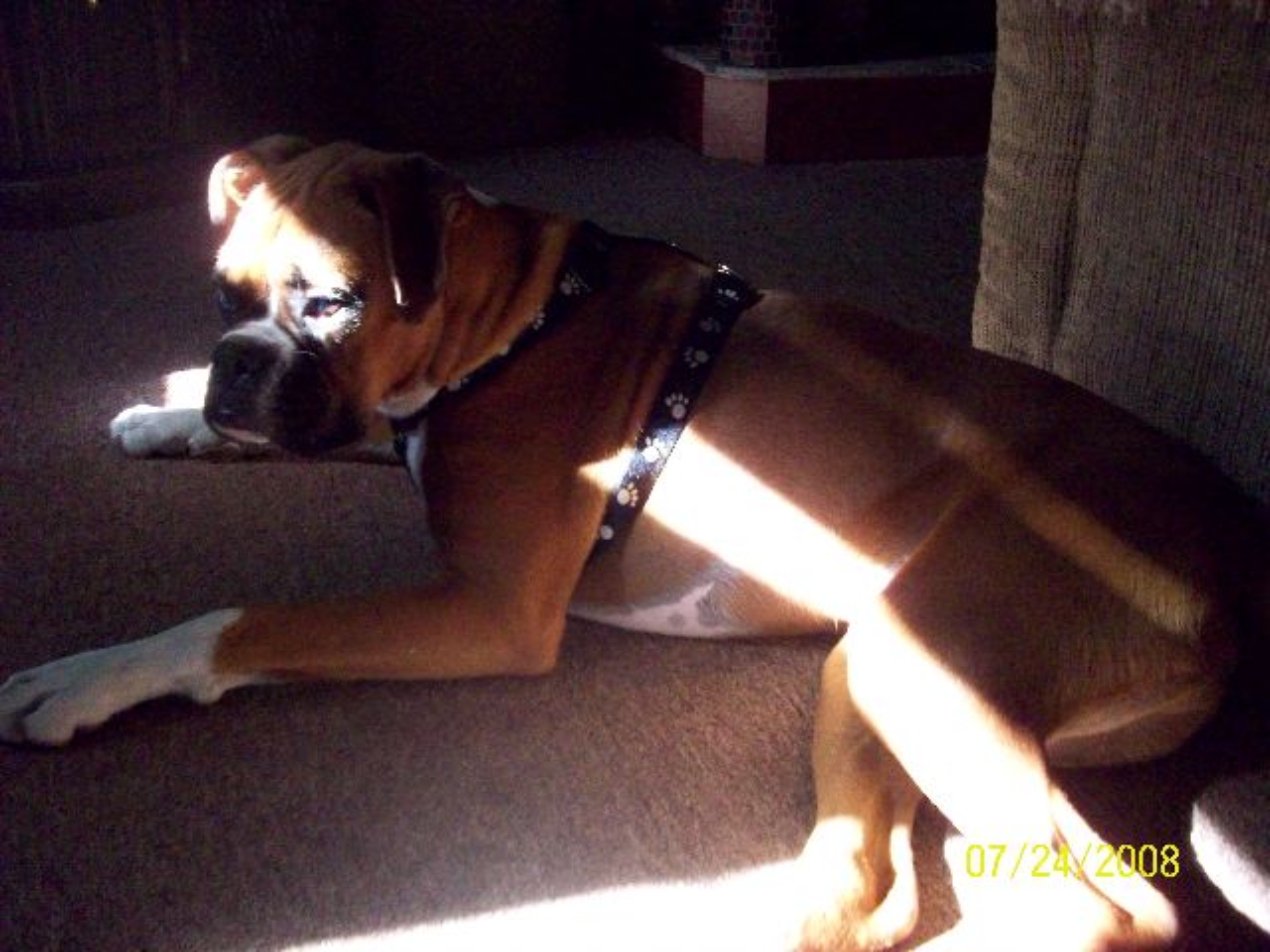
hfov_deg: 50.1
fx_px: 1357
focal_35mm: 37
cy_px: 476
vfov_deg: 38.7
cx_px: 635
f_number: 2.8
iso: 527
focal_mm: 6.2
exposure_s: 1/128
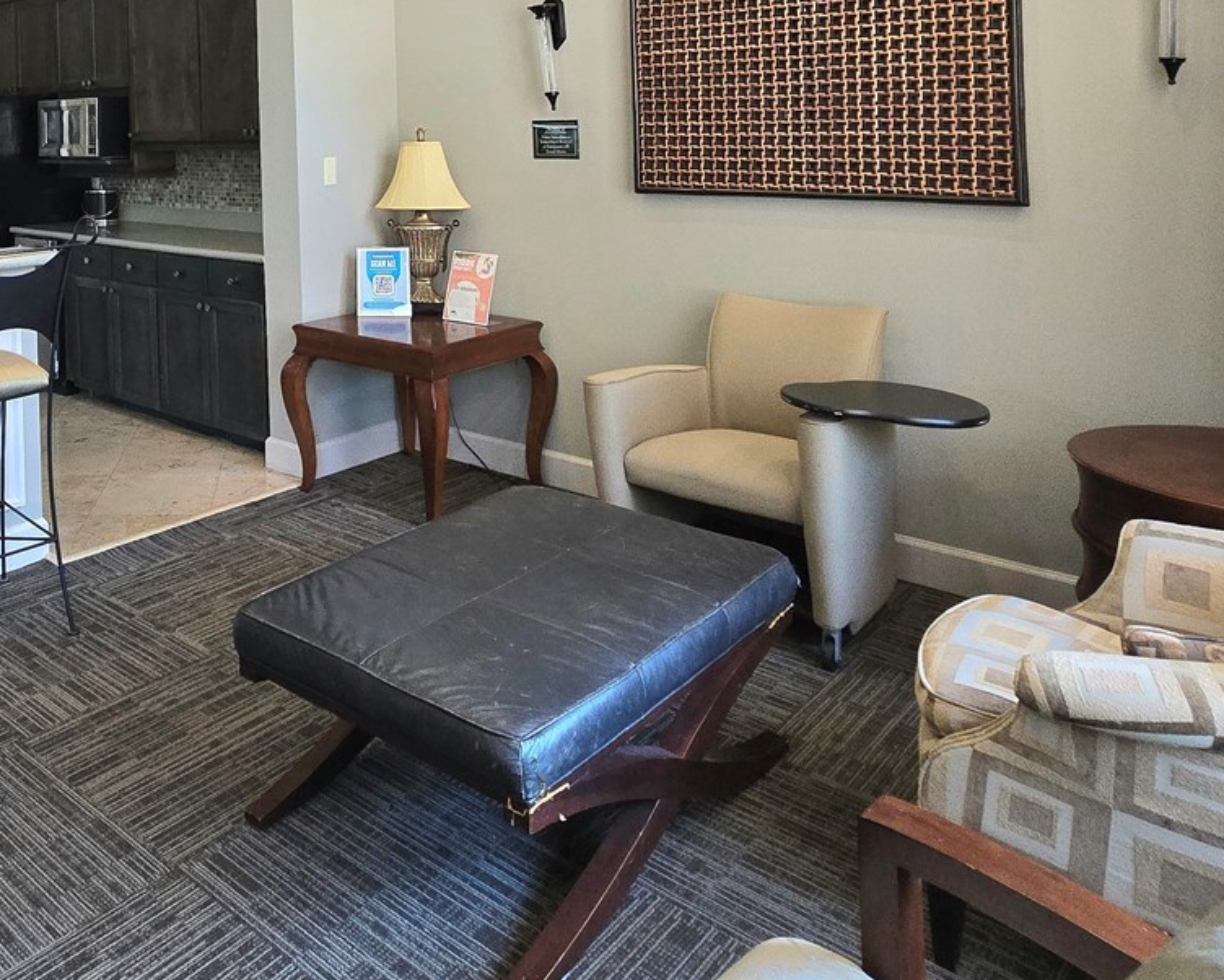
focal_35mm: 27
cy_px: 94
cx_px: 236
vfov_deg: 47.7
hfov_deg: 58.8
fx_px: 978
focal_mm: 2.2
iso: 320
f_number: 2.2
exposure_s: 1/60.2
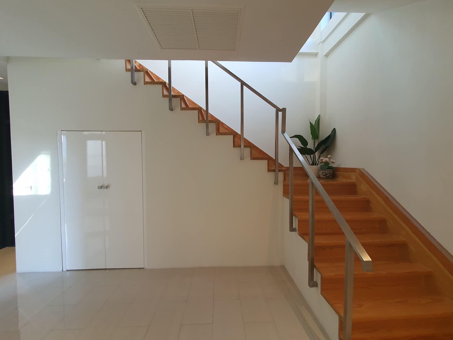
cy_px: 170
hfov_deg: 106.2
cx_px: 226
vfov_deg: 89.9
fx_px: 170
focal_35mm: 13
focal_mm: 1.8
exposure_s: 1/50
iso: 200
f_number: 2.2
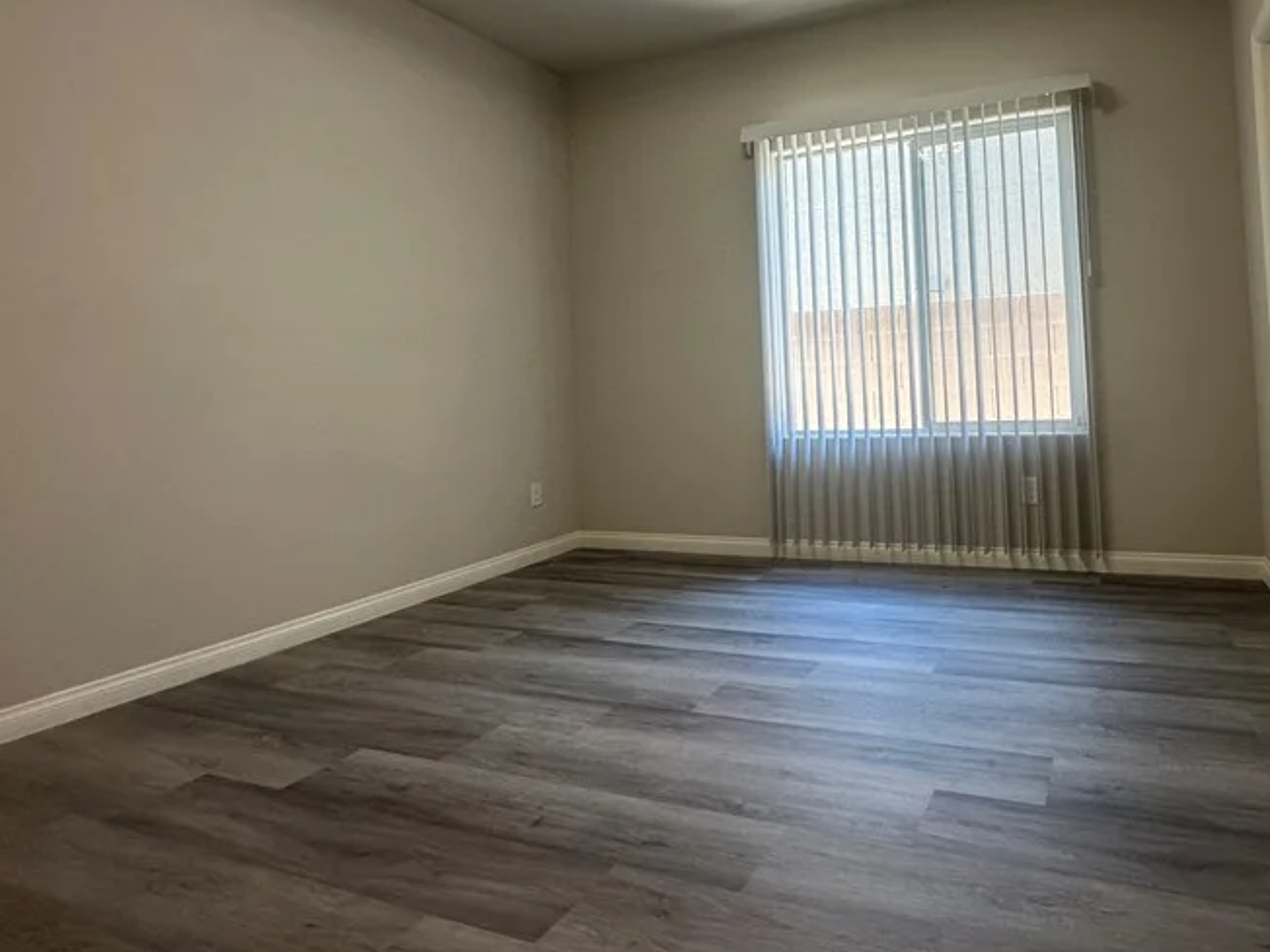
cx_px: 795
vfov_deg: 60.2
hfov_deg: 75.0
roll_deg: +2.0
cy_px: 352
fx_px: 807
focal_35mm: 22
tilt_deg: +2.1
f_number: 2.2
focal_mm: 2.22
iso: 160
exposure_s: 1/120
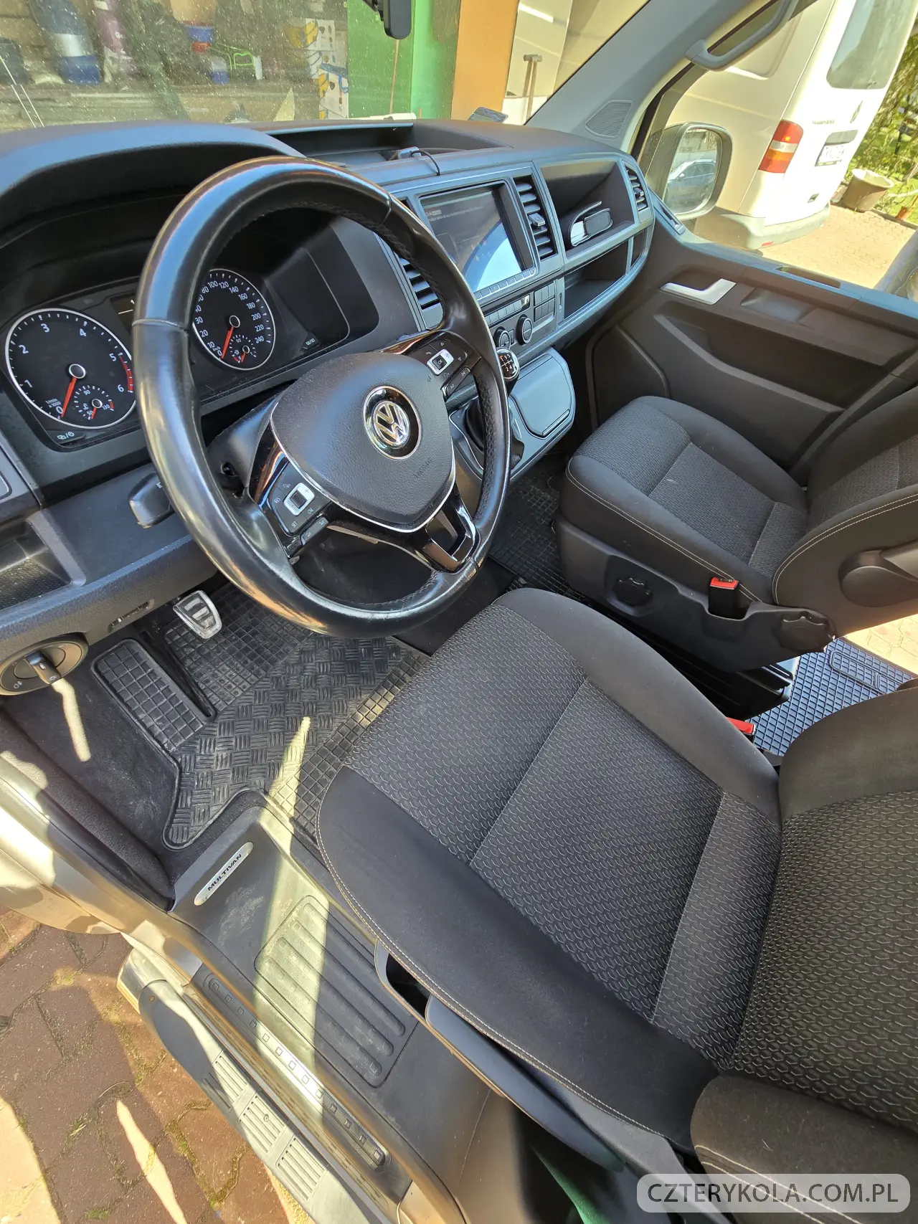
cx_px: 459
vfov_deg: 106.2
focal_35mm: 13
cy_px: 612
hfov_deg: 89.9
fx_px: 460
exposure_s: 1/50
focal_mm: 2.2
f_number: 2.2
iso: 64
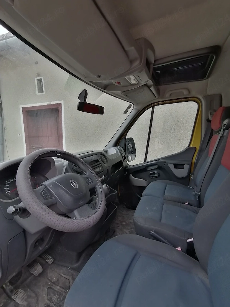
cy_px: 154
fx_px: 151
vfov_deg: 91.0
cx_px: 115
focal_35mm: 17
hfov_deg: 74.7
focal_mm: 1.78
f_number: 2.4
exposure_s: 1/100
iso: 50
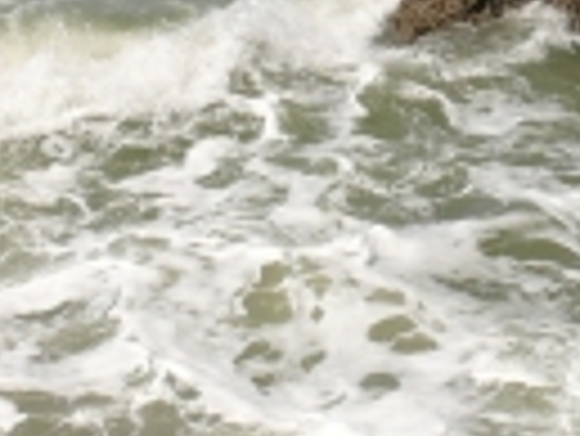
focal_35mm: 119
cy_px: 36
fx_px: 1996
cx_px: 796
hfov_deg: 15.6
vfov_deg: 12.4
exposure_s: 1/500
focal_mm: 7.4
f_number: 8
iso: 100
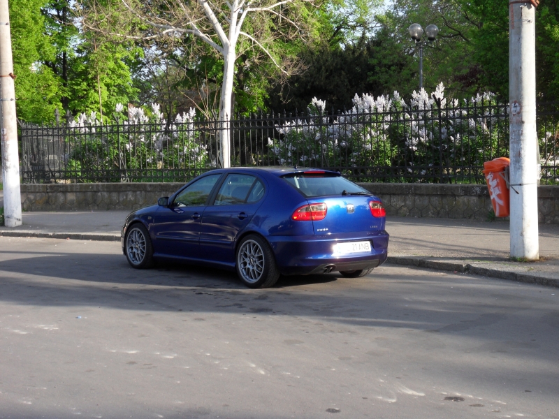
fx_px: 969
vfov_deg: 24.4
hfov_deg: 32.2
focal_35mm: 60
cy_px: 210
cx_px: 280
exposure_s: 1/125
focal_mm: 10.5
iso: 80
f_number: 4.8
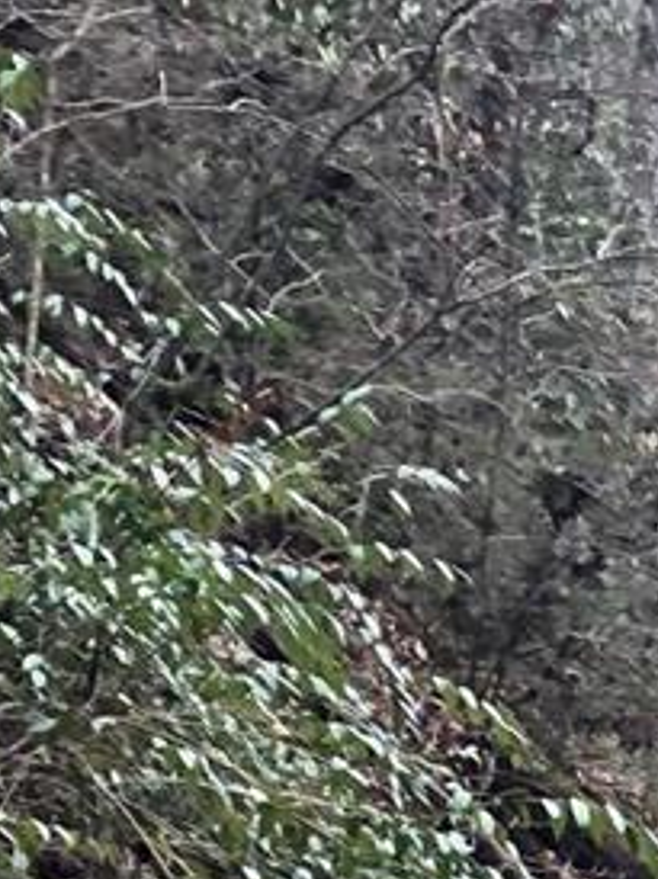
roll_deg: -8.6
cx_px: 1759
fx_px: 3985
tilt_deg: -15.2
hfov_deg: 8.4
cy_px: 2149
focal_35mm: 157
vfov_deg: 10.7
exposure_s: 1/120
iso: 50
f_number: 1.8
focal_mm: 4
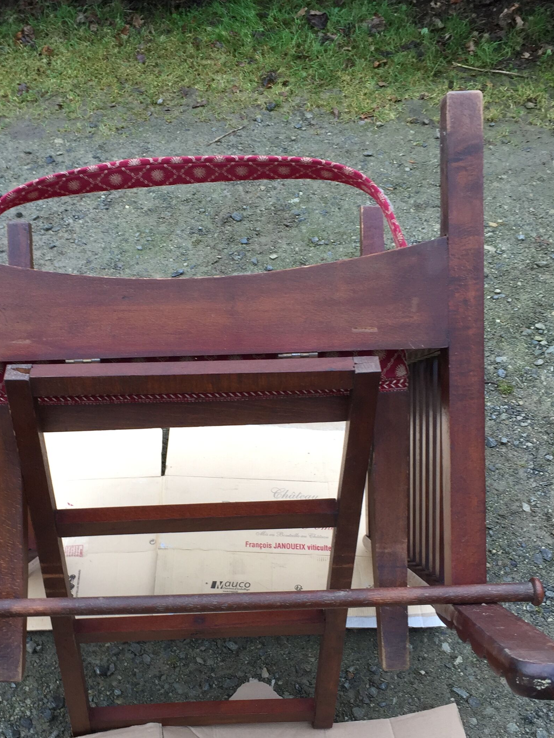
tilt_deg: -43.2
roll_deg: +2.8
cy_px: 407
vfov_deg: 42.0
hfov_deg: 32.0
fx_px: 960
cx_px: 201
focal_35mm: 45
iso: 32
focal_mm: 4.15
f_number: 2.2
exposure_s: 1/100
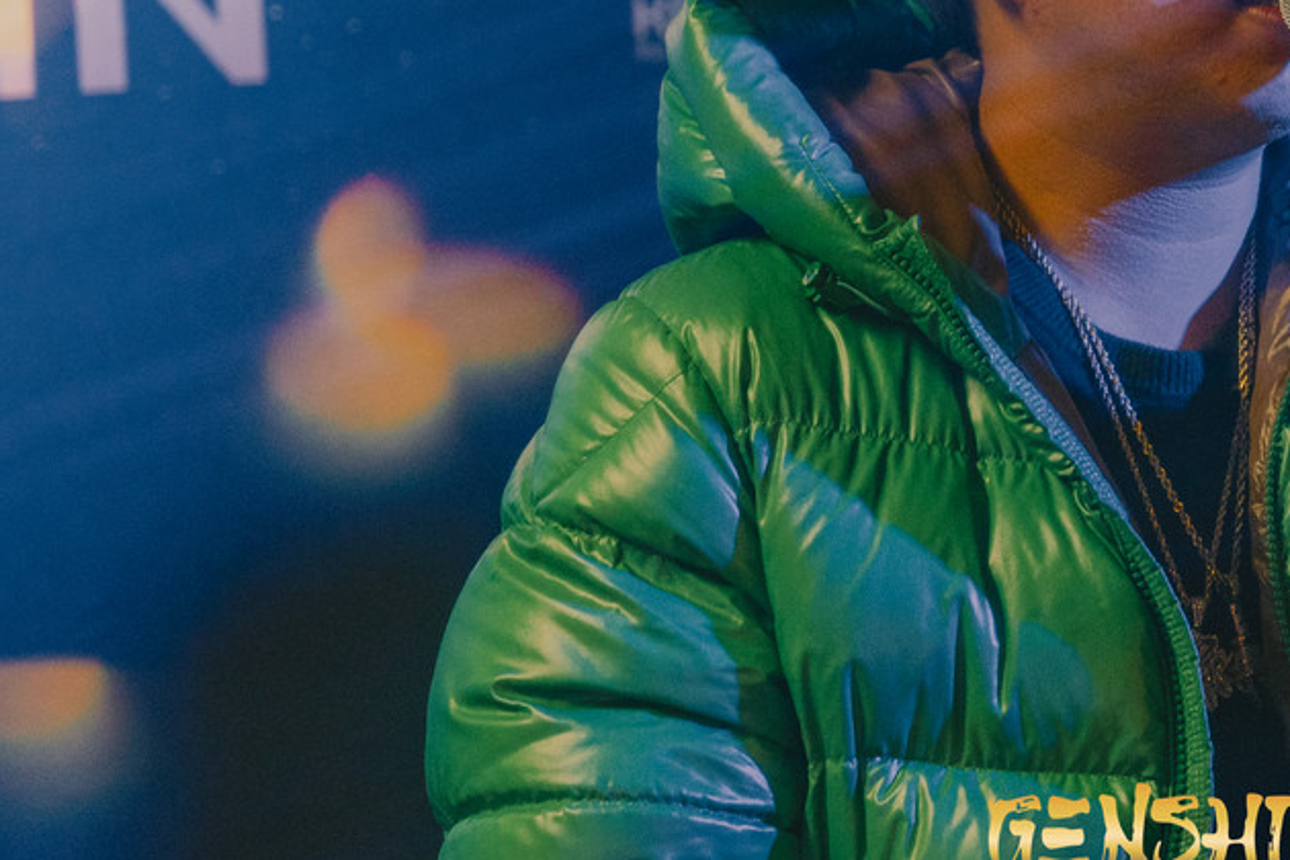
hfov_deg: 10.2
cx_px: 1206
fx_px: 7166
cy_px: 178
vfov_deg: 6.9
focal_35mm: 200
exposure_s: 1/125
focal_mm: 70
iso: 2000
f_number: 2.8
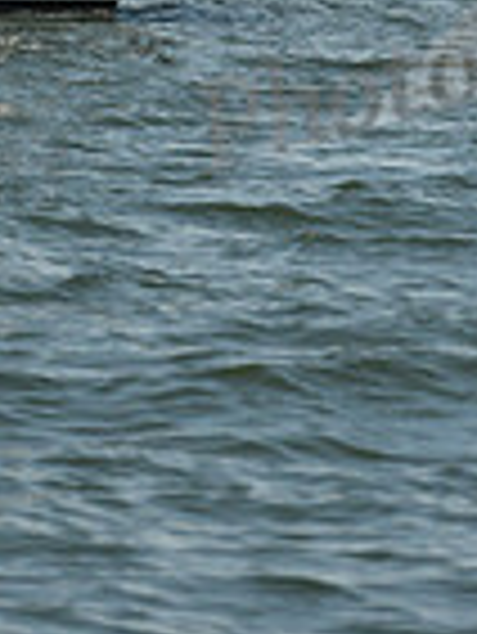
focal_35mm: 631
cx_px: -34
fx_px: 11576
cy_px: -571
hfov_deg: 2.4
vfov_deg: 3.1
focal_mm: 160
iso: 320
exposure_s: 1/1600
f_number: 8
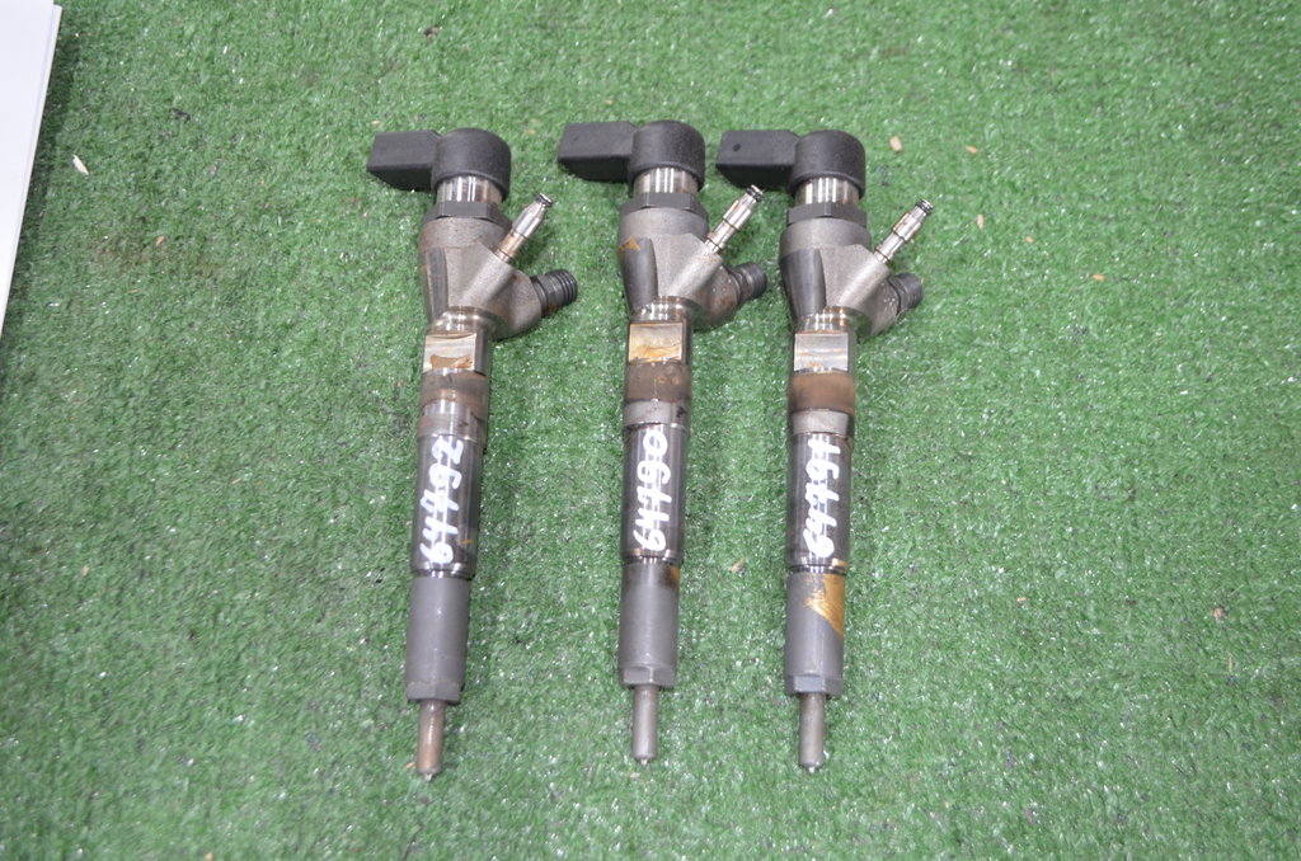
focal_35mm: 36
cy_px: 430
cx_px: 650
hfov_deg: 53.2
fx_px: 1298
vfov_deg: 36.7
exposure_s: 1/60
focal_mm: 24
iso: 1100
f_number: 4
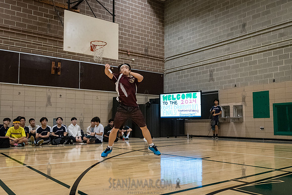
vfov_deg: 40.3
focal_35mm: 33
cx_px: 148
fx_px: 266
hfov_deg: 57.6
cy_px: 105
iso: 8000
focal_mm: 29
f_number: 3.5
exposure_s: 1/400
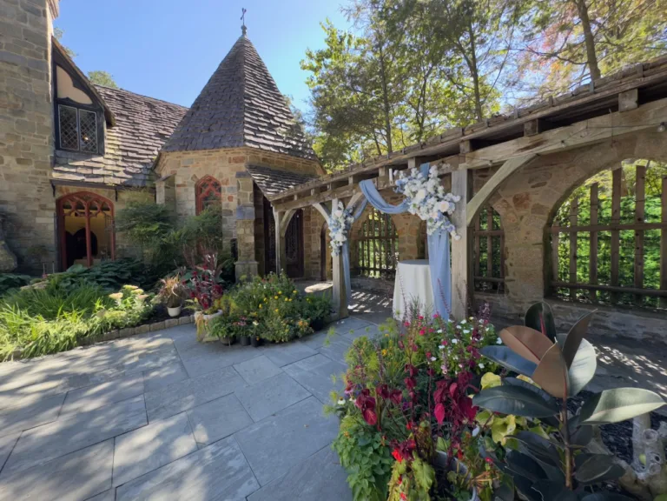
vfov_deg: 85.7
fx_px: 270
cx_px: 334
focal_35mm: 14
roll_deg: +1.0
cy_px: 250
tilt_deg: -1.9
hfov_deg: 102.1
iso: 50
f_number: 2.2
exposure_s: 1/99
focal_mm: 2.22
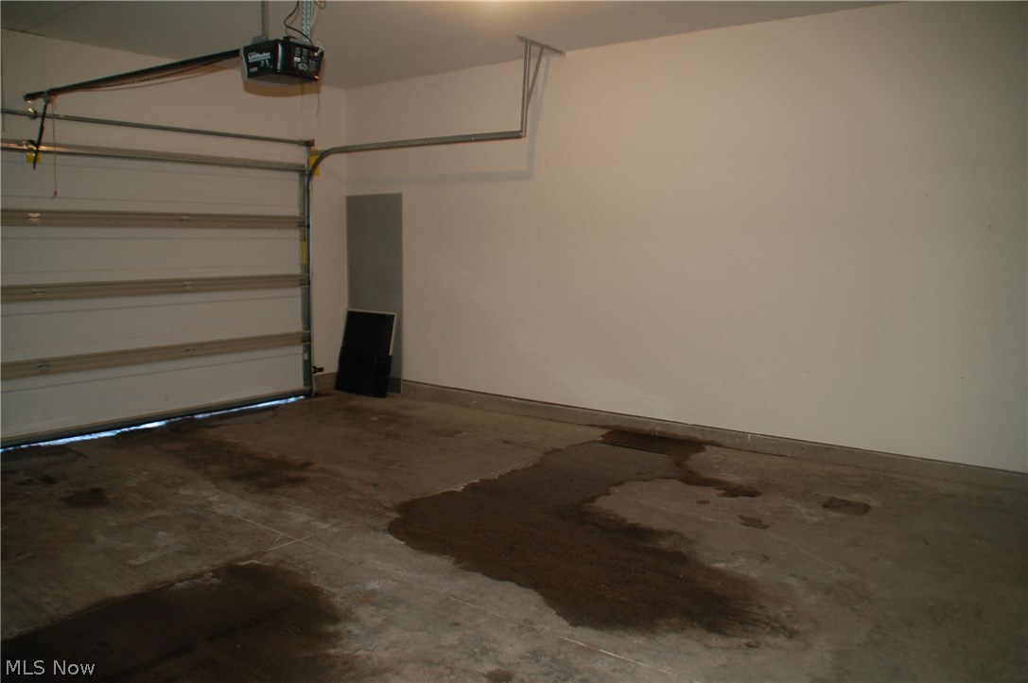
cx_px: 514
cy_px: 342
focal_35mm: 27
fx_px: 770
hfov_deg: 67.4
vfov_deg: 47.8
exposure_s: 1/60
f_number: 3.5
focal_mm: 18
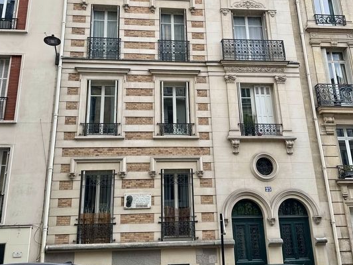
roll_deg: +2.3
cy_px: 89
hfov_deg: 51.3
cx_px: 189
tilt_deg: +21.3
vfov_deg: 39.2
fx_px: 367
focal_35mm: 36
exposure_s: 1/508
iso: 80
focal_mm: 6.86
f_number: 1.78
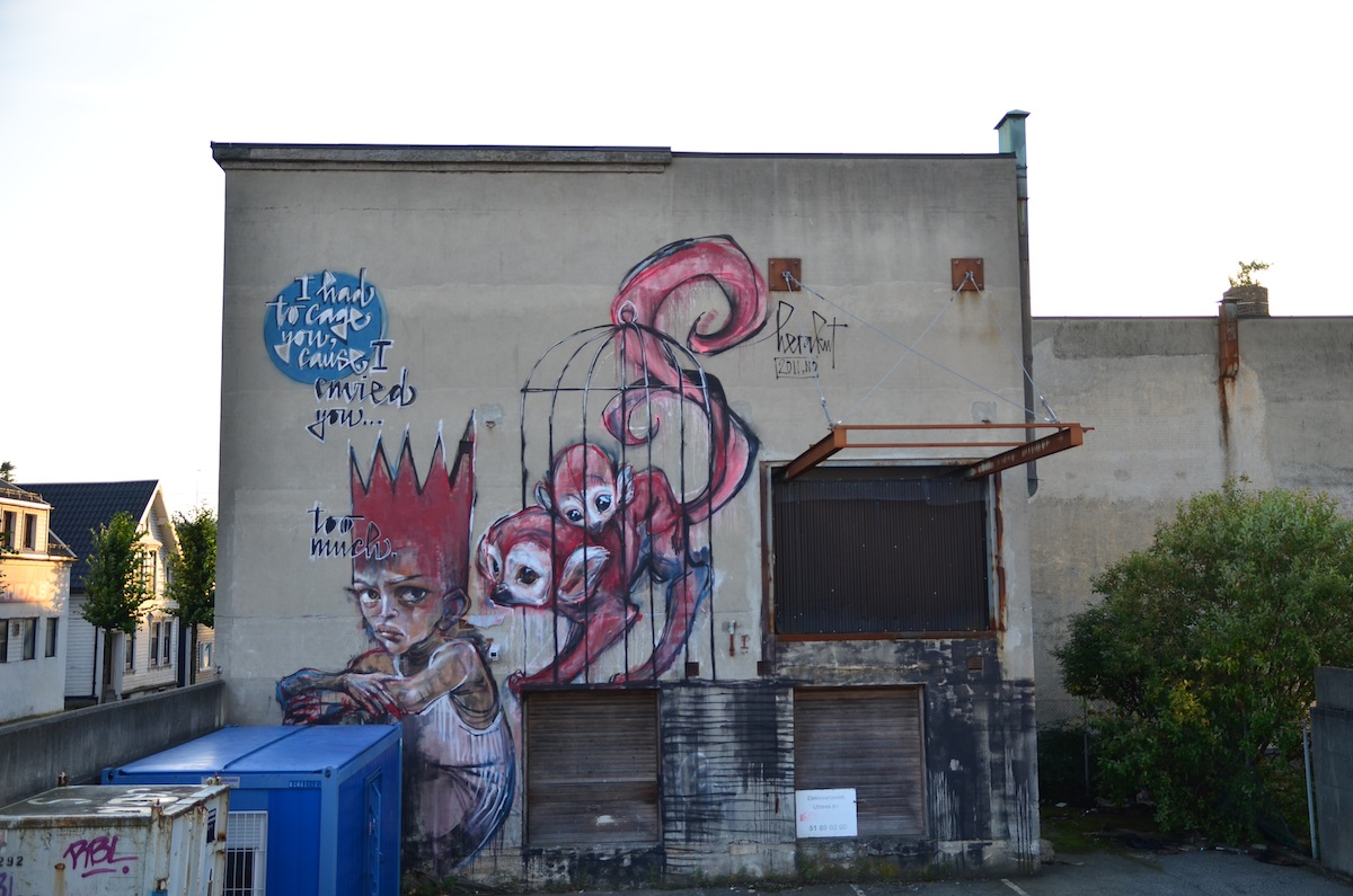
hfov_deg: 53.2
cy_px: 448
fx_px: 1350
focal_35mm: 36
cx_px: 676
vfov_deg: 36.7
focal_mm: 24
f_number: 3.2
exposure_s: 1/200
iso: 100
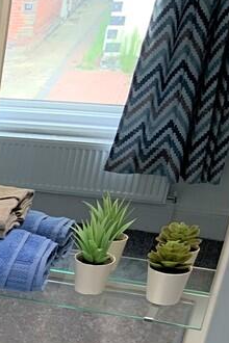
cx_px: -300
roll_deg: +4.1
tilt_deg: -30.3
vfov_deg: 22.8
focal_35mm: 84
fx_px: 801
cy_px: 374
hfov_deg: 12.9
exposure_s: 1/102
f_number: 1.8
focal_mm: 4.25
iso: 100
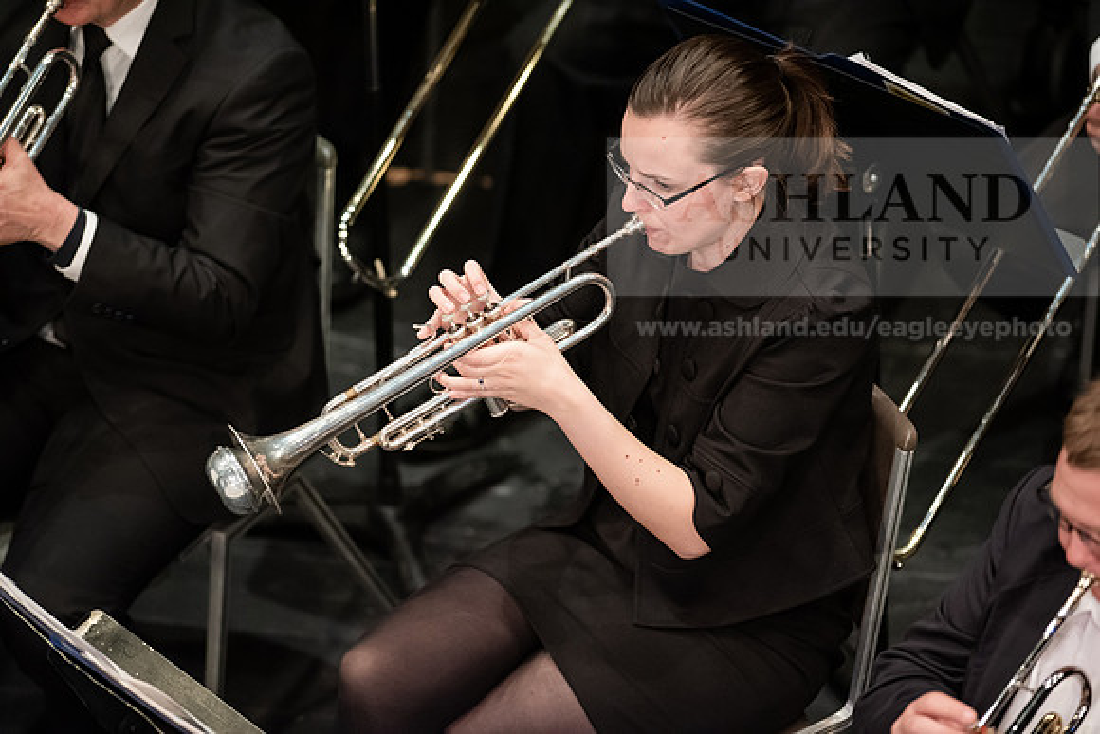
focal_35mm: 300
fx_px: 9168
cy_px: 367
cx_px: 550
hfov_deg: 6.9
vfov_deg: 4.6
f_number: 3.2
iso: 3200
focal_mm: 300
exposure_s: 1/320
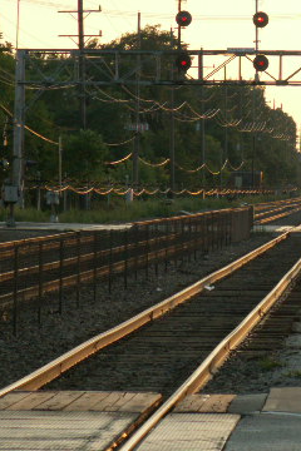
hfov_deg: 5.4
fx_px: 3173
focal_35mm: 253
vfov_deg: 8.1
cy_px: 190
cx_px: 291
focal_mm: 22.39
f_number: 4
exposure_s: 1/125
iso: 50
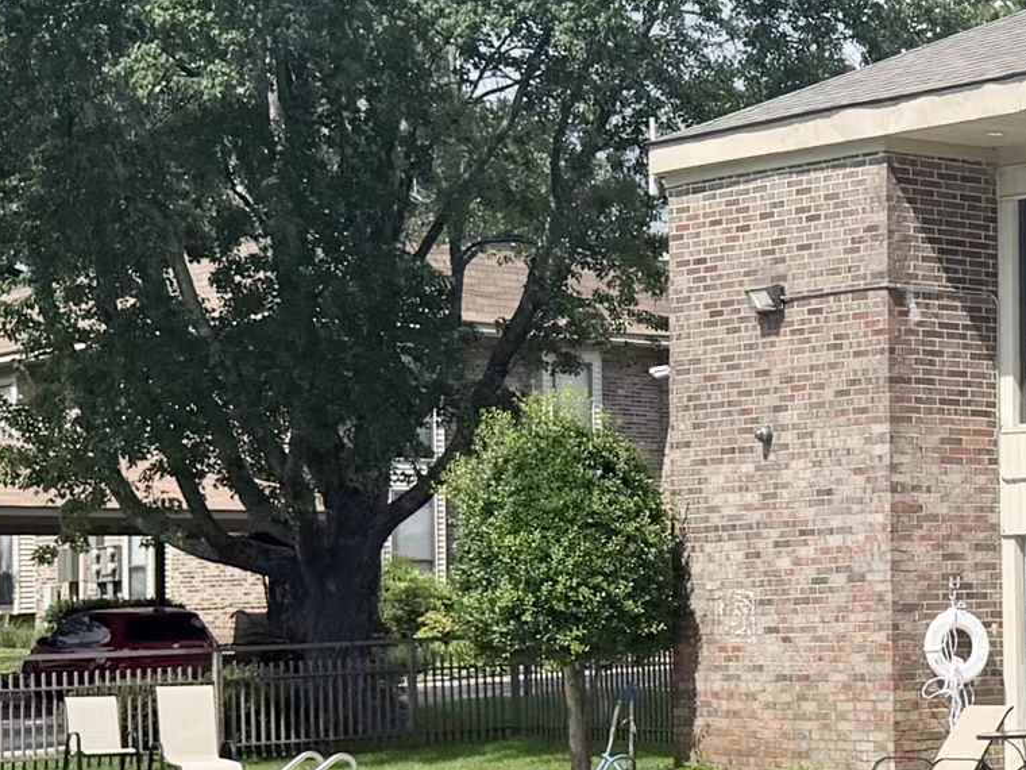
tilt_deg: +1.0
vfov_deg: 15.2
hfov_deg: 18.7
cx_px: 1370
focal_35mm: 97
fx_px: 2875
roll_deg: +0.6
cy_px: 557
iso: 80
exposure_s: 1/7353
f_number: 1.78
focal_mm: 6.76
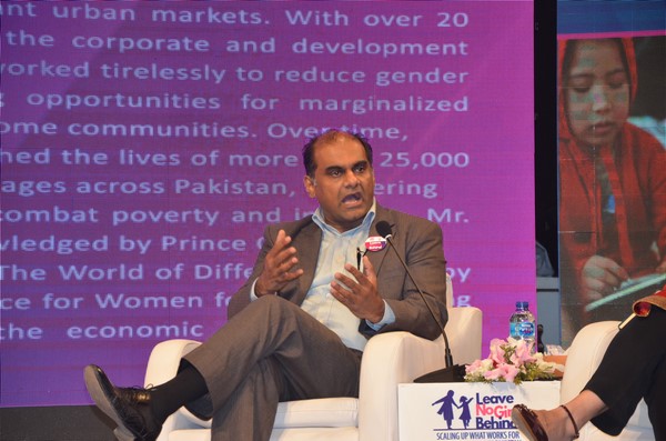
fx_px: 2907
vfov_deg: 8.7
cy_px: 220
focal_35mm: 158
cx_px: 333
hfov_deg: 13.1
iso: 1250
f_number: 5.6
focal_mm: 105
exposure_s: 1/60
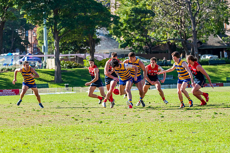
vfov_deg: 7.4
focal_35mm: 186
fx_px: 1189
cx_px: 134
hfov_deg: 11.0
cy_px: 65
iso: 800
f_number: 5.6
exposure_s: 1/1600
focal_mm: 160
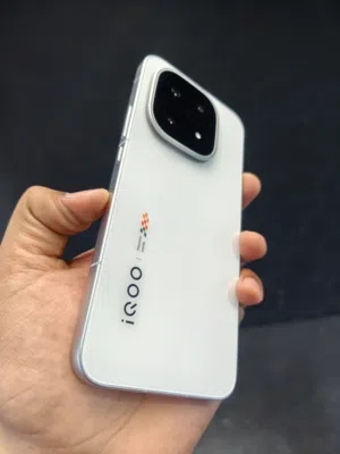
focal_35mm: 23
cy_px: 227
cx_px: 170
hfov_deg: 58.9
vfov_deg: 73.9
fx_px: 301
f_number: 1.88
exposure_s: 1/100
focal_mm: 5.56
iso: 342
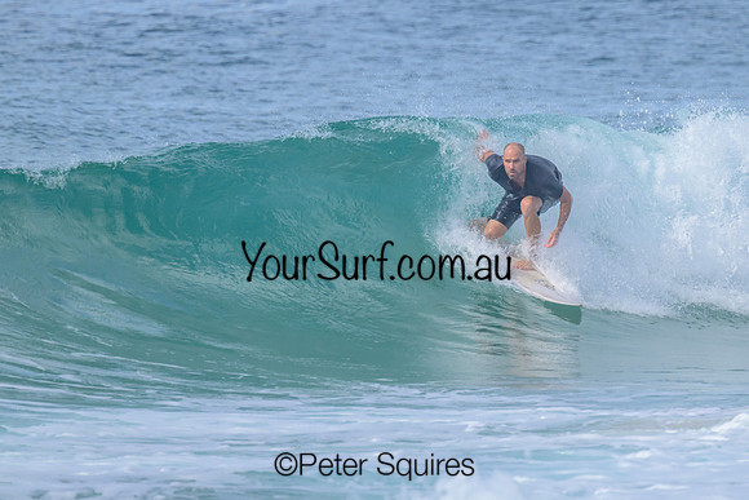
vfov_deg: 1.6
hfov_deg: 2.4
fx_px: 17856
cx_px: 473
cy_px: 185
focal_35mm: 858
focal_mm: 680
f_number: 11
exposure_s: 1/2000
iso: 900
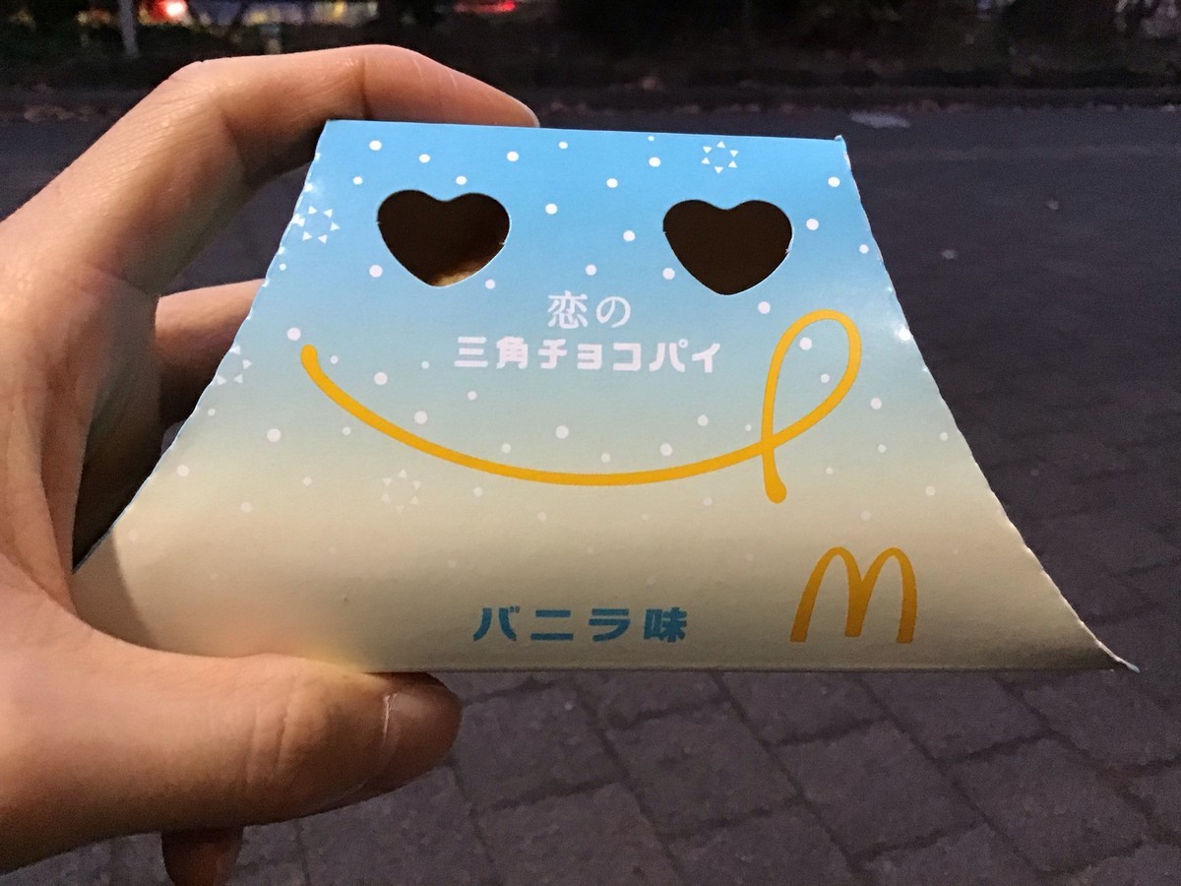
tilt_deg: -28.5
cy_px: 443
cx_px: 590
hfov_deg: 58.4
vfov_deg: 45.4
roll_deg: -4.2
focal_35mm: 31
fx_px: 1058
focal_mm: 3.3
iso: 250
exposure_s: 1/15
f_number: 2.4
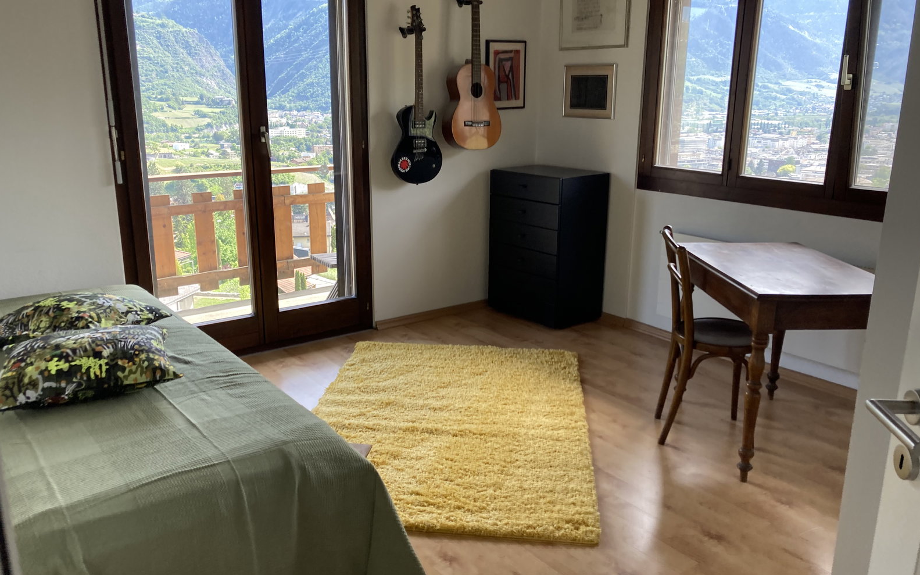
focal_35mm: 30
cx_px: 461
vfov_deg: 41.8
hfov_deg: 62.9
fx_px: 752
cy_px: 279
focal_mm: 3.99
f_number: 1.8
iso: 40
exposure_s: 1/121
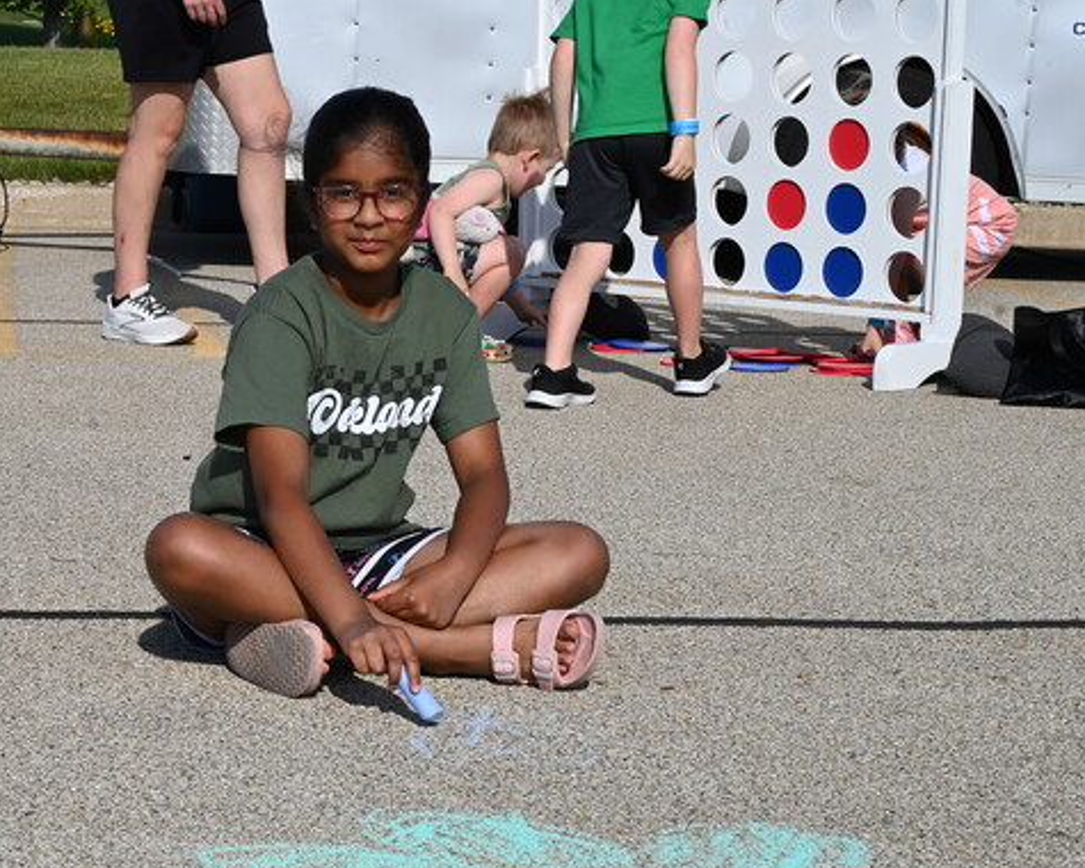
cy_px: 611
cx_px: 215
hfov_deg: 19.9
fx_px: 3051
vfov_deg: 16.1
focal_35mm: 95
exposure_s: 1/1000
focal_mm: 47
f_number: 16
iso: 800
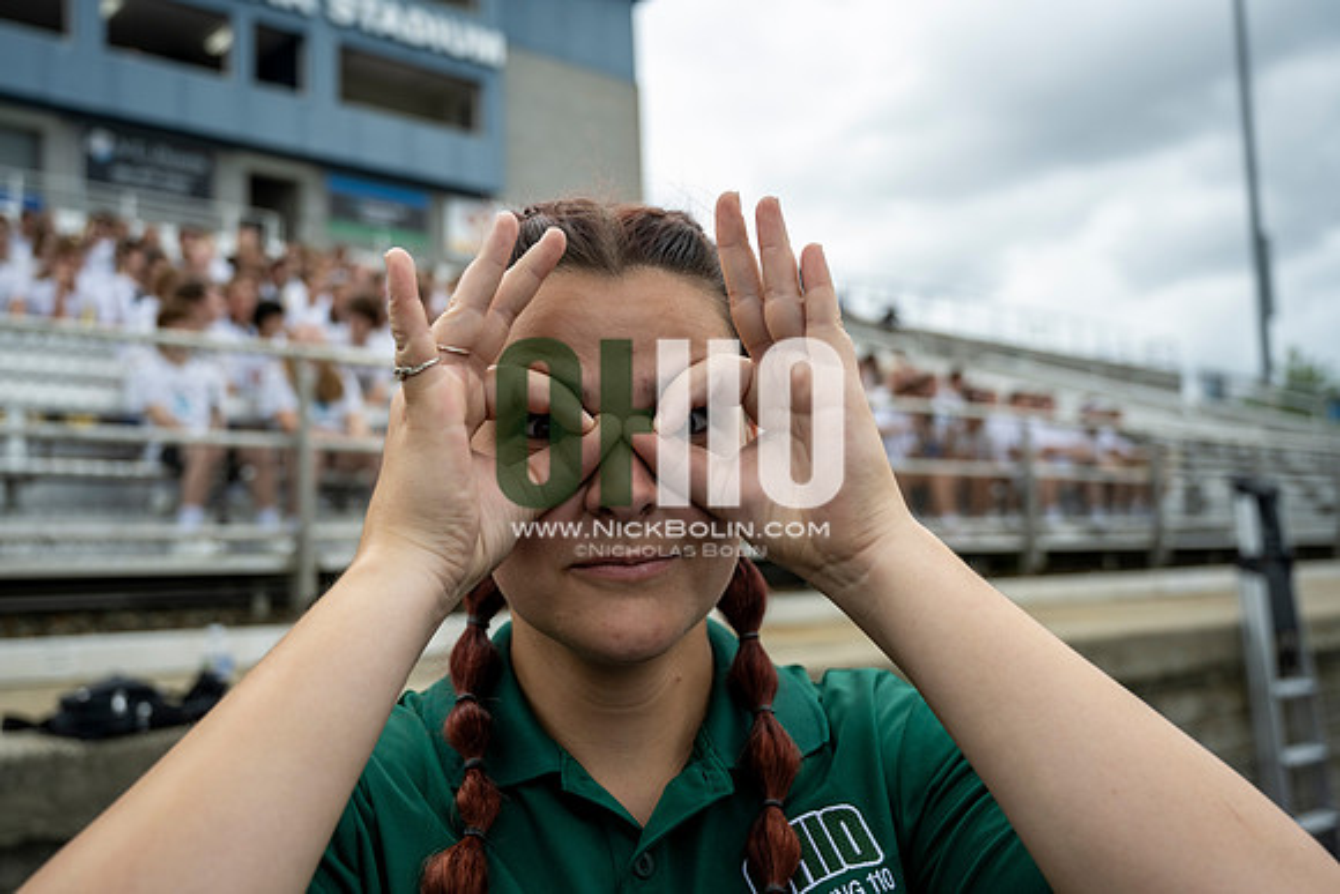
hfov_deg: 55.1
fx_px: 1284
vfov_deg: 38.4
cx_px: 670
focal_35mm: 34
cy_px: 447
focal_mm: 34.5
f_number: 4
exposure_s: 1/800
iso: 250
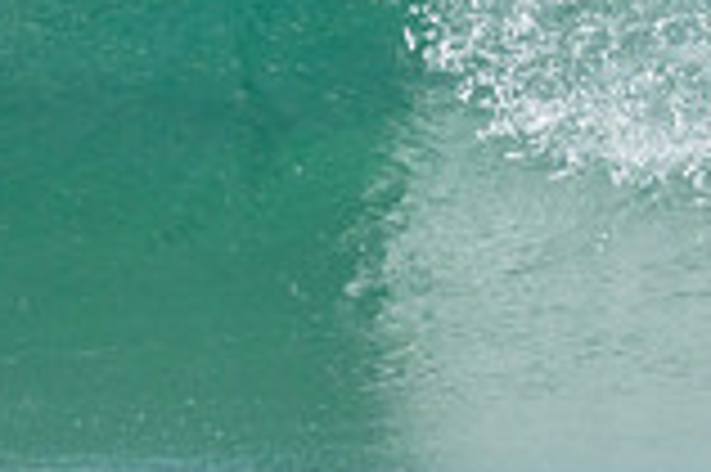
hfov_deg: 0.7
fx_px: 58103
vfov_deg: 0.5
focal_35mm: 2945
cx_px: 1134
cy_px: -344
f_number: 11
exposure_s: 1/1600
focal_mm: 800
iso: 2800
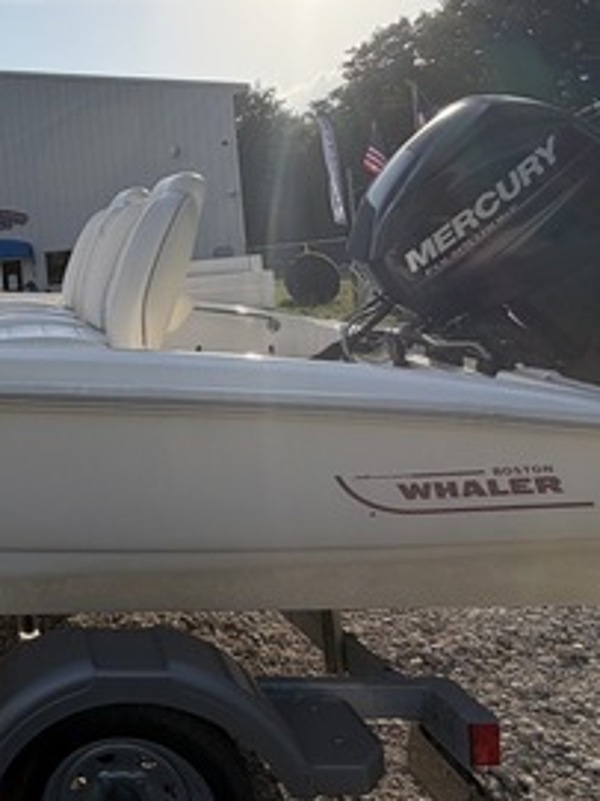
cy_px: 307
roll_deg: +5.6
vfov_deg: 57.8
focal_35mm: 31
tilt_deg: -0.7
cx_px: -86
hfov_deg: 36.9
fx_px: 717
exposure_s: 1/1656
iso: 32
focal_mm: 2.22
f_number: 2.2
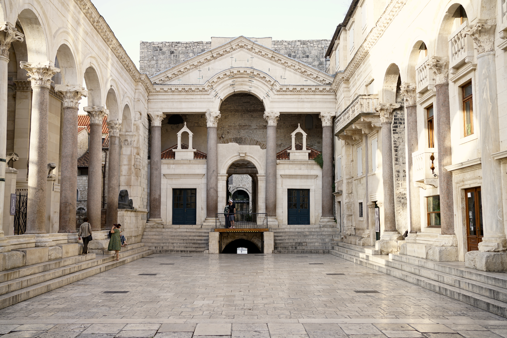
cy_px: 169
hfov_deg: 54.4
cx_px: 254
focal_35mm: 35
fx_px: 493
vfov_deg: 37.9
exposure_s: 1/160
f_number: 4.5
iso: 200
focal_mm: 35
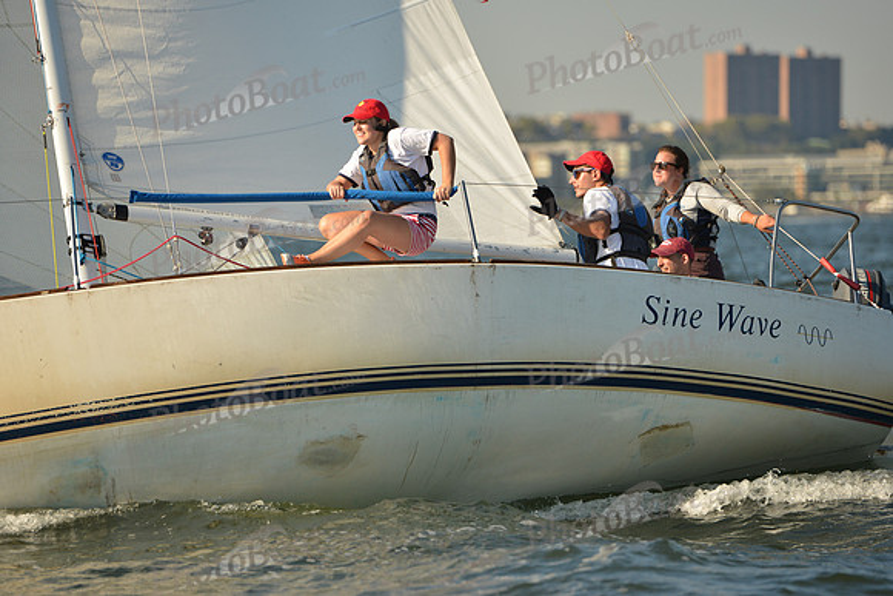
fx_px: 4714
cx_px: 446
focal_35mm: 190
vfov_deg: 7.2
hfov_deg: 10.8
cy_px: 298
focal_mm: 190
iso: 400
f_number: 4.5
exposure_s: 1/1250
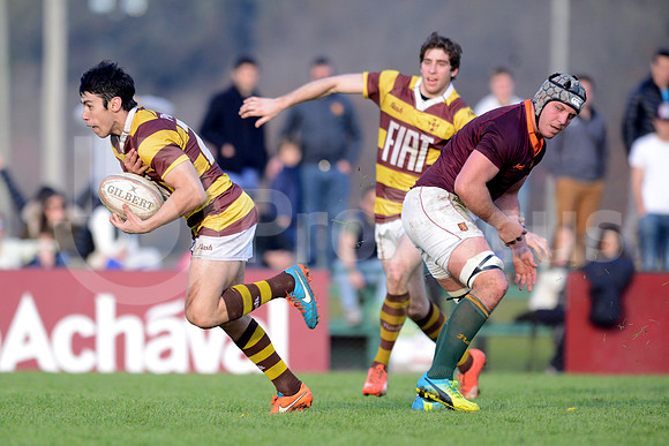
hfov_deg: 4.9
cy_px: 223
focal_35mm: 420
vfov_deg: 3.3
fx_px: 7806
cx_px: 334
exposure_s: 1/1250
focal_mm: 420
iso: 1100
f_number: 4
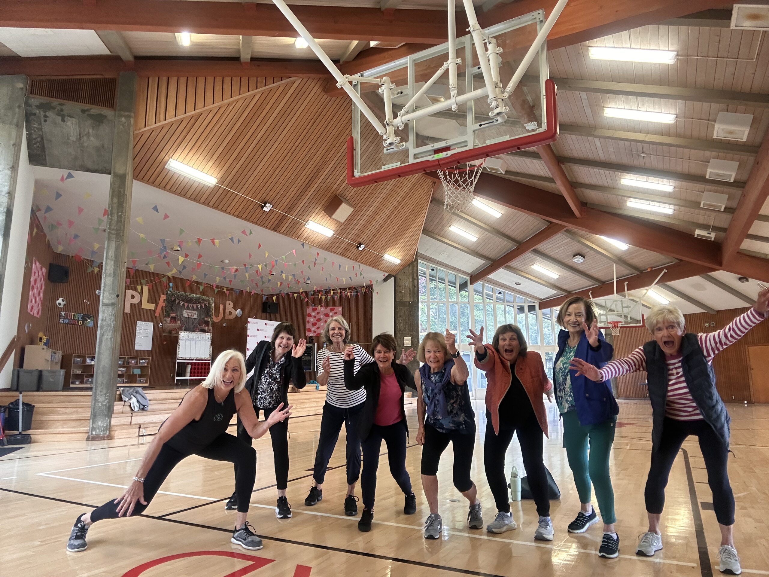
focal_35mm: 23
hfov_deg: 73.9
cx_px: 384
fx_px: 511
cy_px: 288
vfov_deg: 58.9
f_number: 1.9
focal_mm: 2.69
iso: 200
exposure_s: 1/60
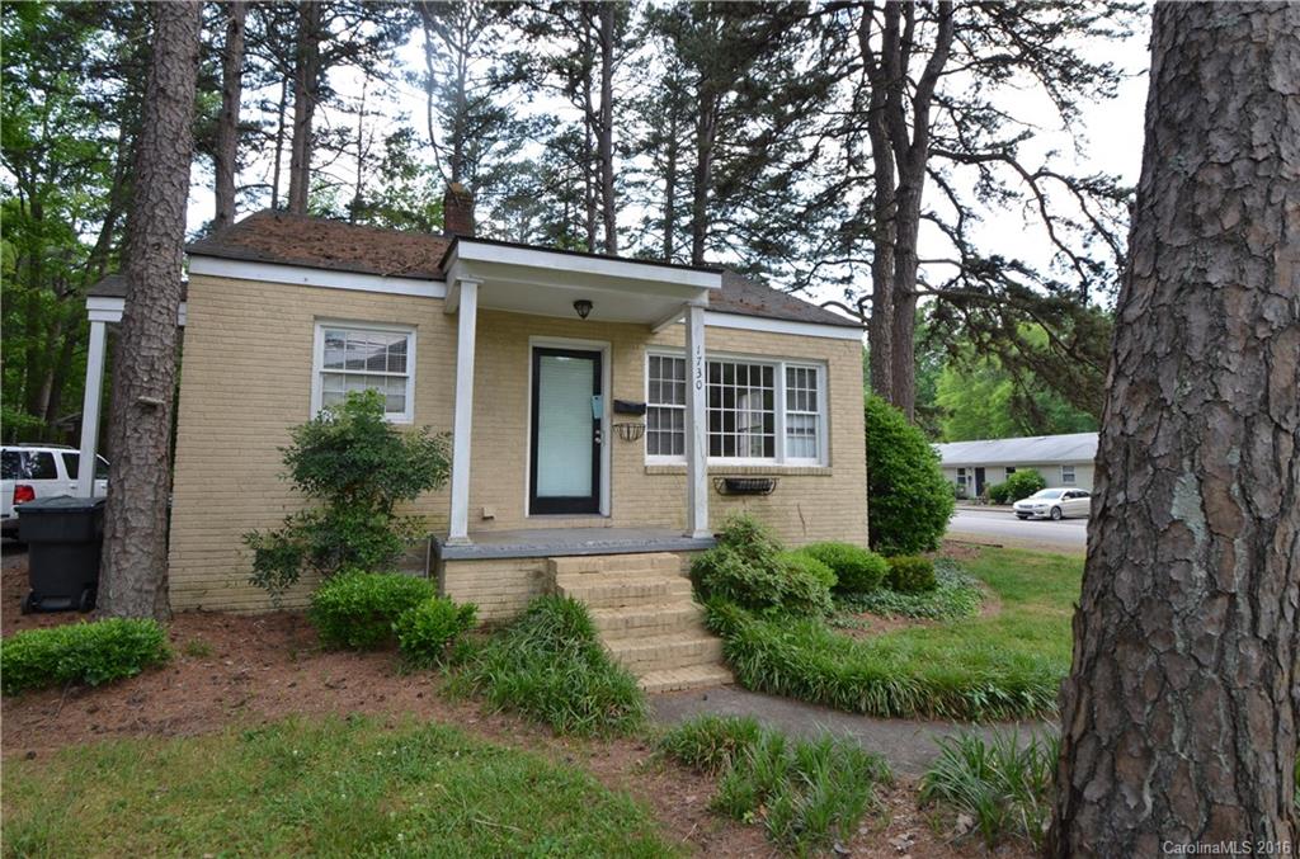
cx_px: 650
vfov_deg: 69.3
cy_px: 430
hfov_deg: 92.6
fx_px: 621
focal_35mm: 17
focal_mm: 11.5
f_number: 6.3
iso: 200
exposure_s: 1/160
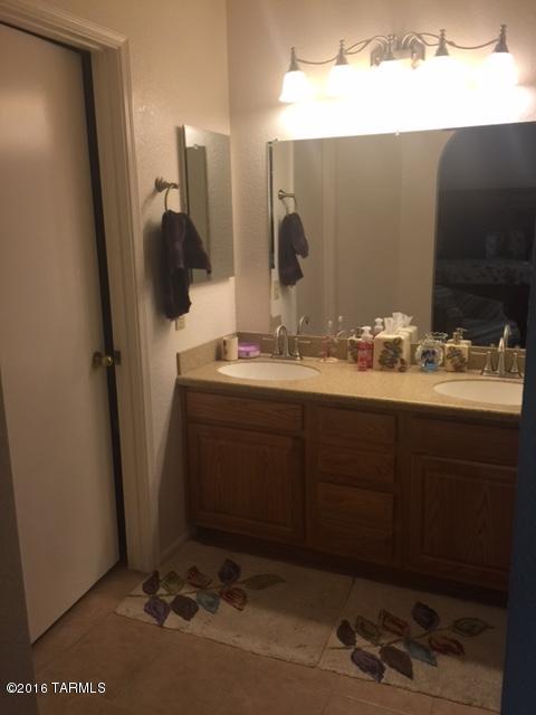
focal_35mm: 29
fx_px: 599
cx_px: 268
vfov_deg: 61.7
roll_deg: +1.6
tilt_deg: -13.3
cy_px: 358
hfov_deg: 48.2
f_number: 2.2
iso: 50
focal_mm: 4.15
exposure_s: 1/30
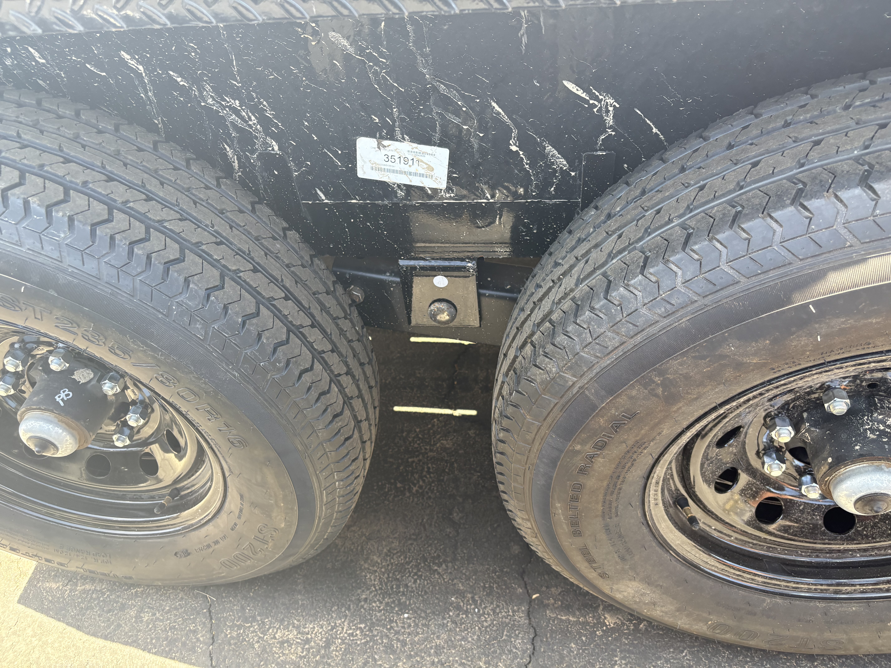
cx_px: 446
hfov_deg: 67.3
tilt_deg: -42.3
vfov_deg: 53.1
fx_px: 669
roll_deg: +9.3
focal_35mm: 26
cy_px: 334
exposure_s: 1/243
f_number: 1.6
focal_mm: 5.96
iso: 100
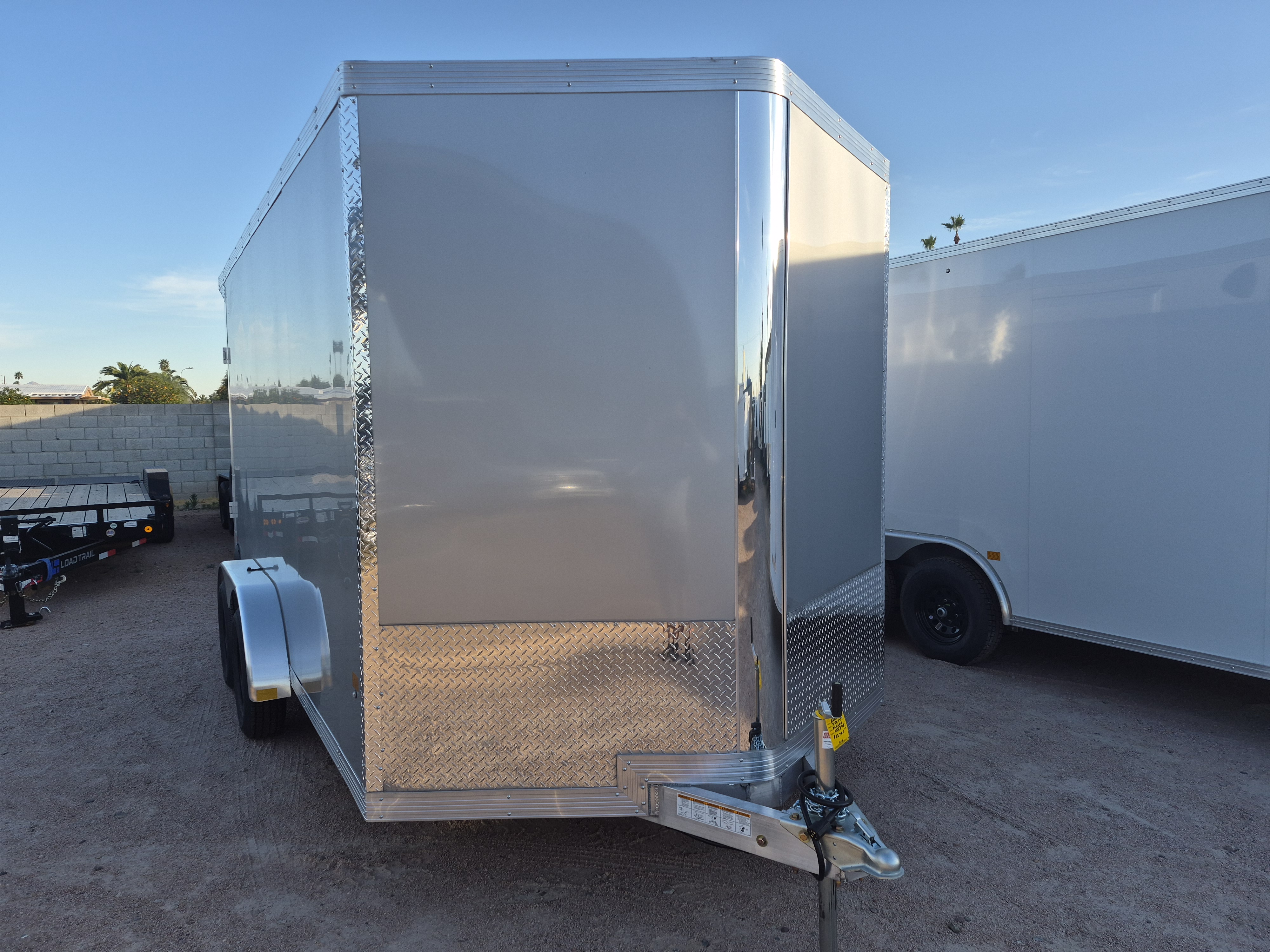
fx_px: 844
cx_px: 635
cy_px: 476
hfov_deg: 73.9
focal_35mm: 23
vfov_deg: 58.9
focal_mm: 5.4
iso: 80
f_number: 1.8
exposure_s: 1/2136
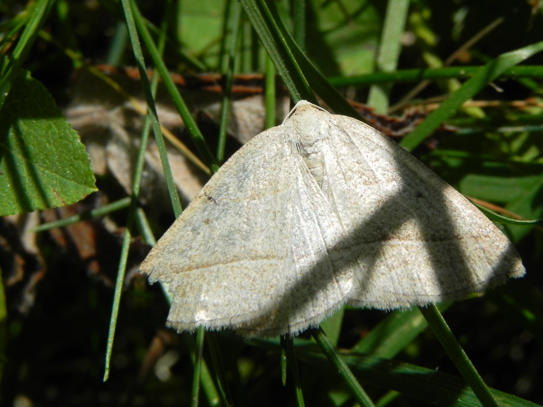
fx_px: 1490
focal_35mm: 95
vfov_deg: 15.6
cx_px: 272
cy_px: 204
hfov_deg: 20.7
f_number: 8
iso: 160
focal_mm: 16.9
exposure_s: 1/488
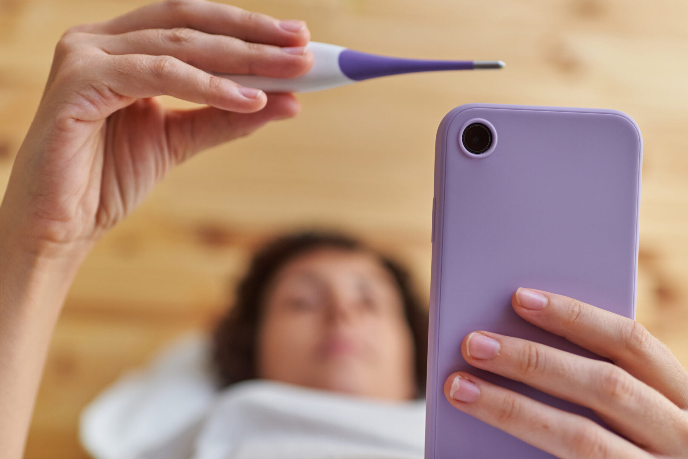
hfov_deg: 54.4
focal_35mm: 35
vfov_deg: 37.9
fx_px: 669
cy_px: 230
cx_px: 344
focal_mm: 35
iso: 400
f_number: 2.2
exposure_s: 1/250
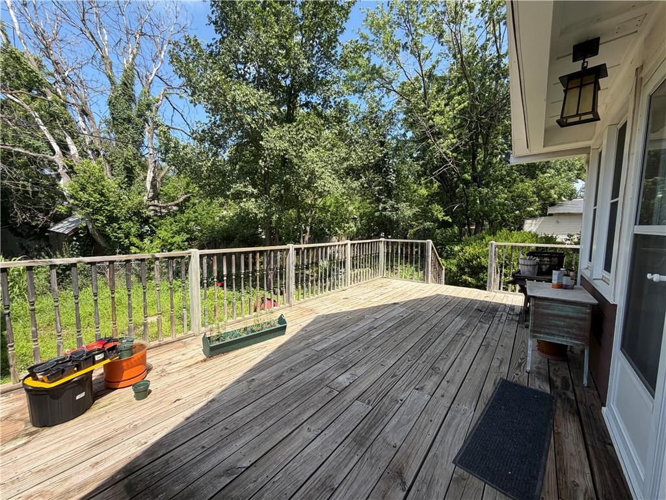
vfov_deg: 85.7
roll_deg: -0.7
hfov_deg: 102.1
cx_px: 333
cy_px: 250
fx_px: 269
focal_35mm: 14
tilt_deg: -4.3
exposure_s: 1/535
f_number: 2.2
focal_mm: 2.22
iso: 40
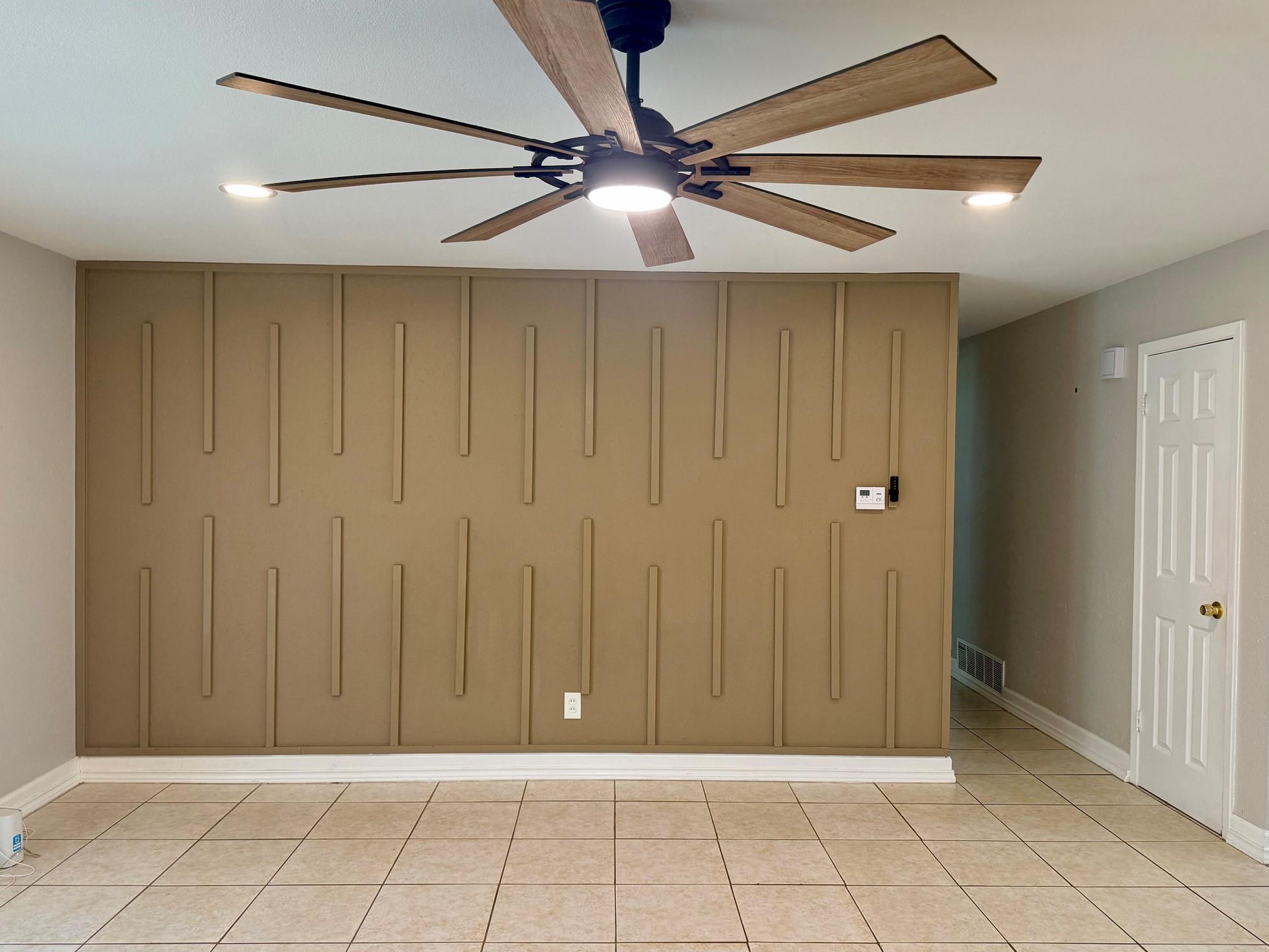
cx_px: 622
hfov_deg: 69.4
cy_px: 474
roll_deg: -1.2
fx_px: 917
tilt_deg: -1.3
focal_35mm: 25
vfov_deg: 54.9
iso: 200
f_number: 1.78
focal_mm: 6.76
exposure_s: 1/130
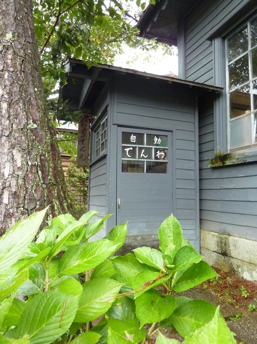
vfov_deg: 69.5
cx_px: 128
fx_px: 248
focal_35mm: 25
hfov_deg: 54.7
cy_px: 172
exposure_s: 1/60
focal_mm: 4.1
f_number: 3.3
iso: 500
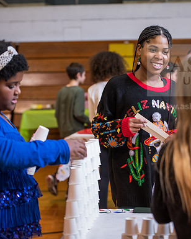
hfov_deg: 15.5
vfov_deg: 19.4
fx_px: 700
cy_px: 120
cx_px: 128
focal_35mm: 99
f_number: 3.2
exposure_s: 1/200
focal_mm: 70
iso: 1000
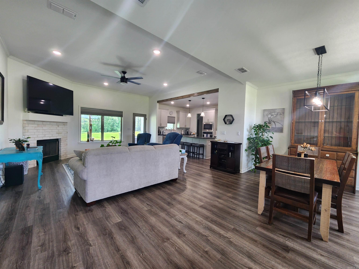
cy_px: 134
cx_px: 180
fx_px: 135
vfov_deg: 89.9
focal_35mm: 13
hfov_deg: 106.2
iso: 160
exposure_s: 1/60
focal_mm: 2.2
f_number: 2.2
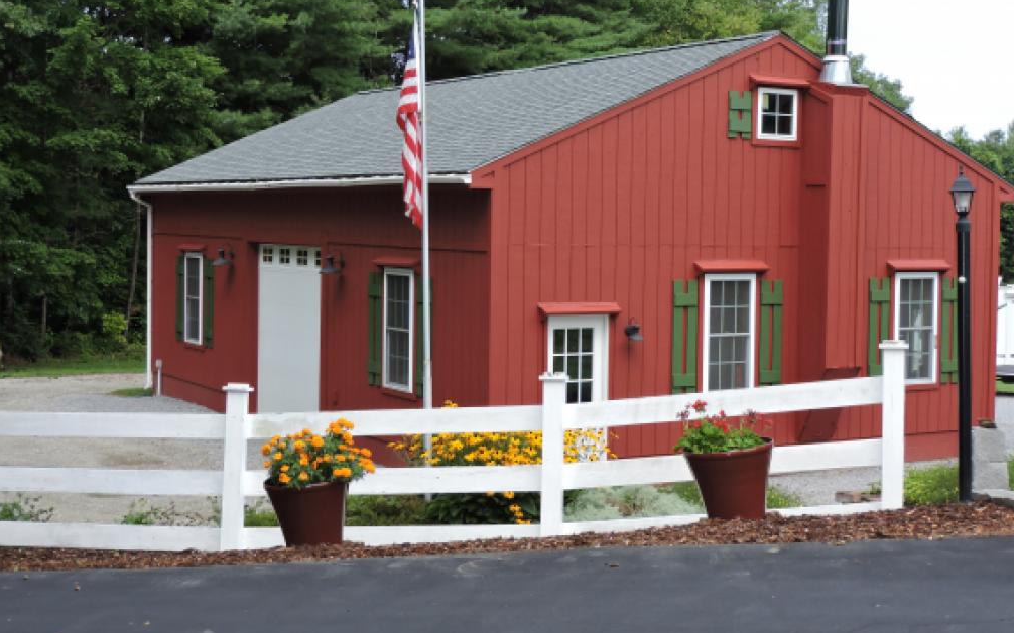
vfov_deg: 23.9
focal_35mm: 54
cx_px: 514
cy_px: 269
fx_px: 1492
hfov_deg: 37.5
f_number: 3.6
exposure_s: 1/800
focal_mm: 8.9
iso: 280
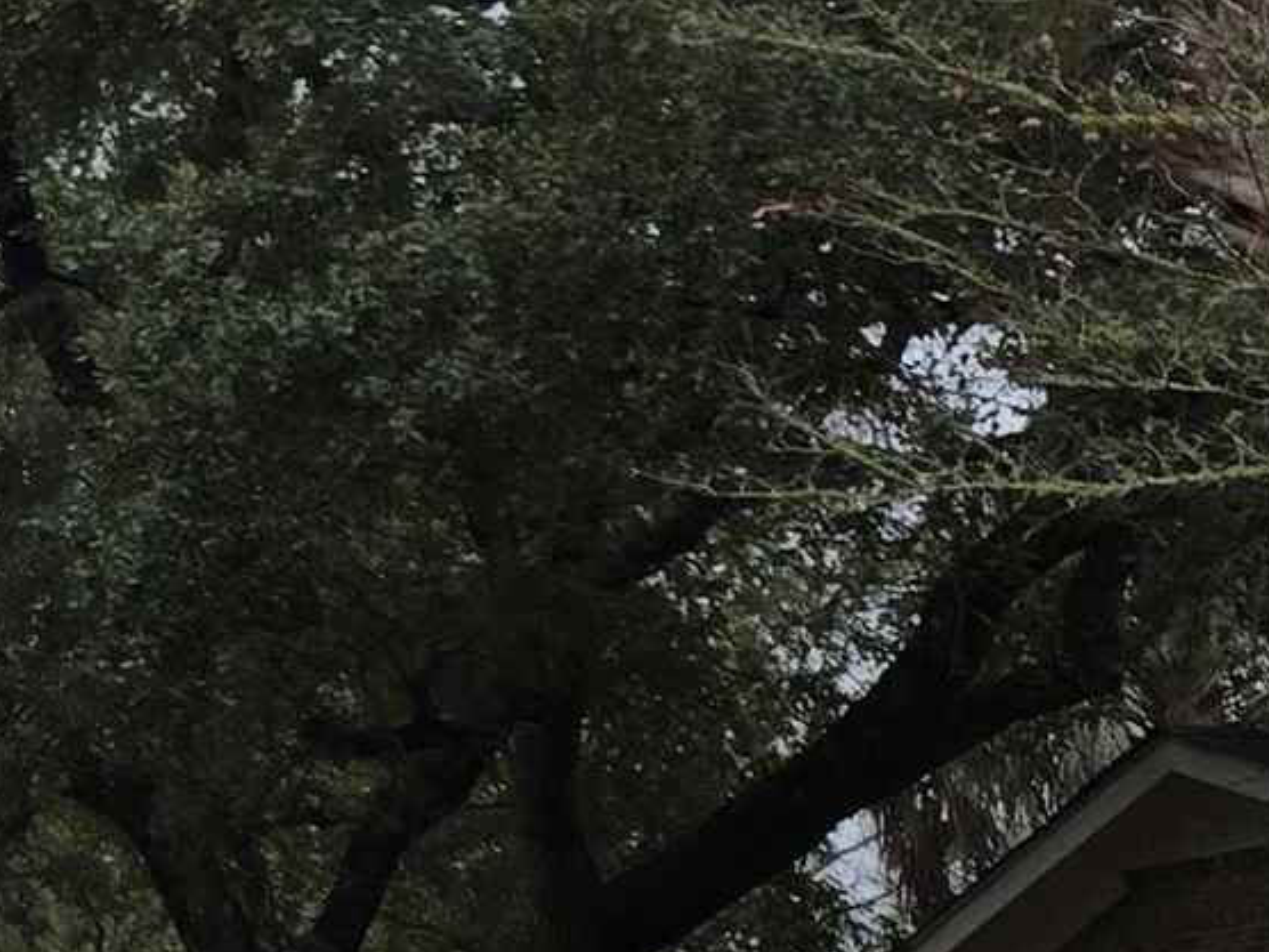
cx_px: -1913
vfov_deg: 11.6
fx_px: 4656
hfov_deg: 12.0
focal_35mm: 127
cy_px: 103
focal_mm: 5.4
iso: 25
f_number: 1.8
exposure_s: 1/621
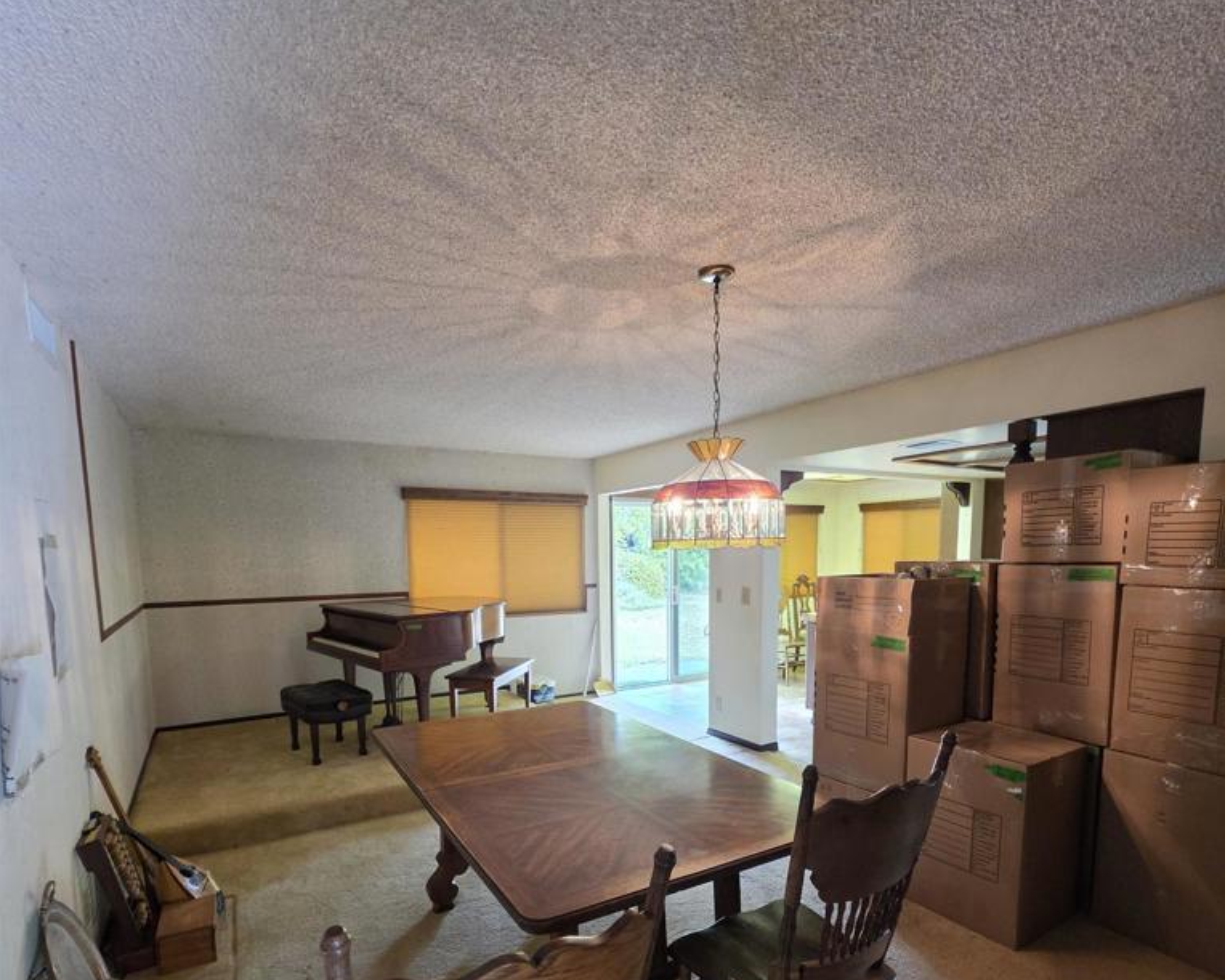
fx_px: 616
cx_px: 614
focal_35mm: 17
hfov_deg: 89.6
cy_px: 634
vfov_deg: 75.1
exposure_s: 1/60
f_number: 1.9
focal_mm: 2.2
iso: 400
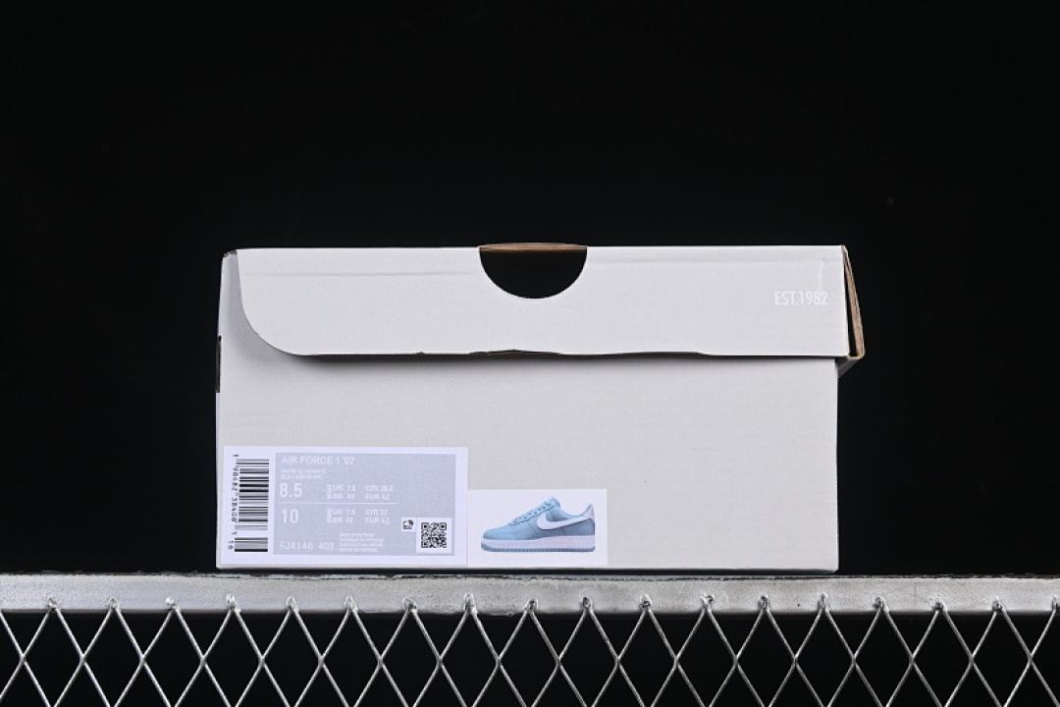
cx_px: 530
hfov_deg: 27.0
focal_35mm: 75
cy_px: 354
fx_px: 2208
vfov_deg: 18.2
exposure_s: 1/80
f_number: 8
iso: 160
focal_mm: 50
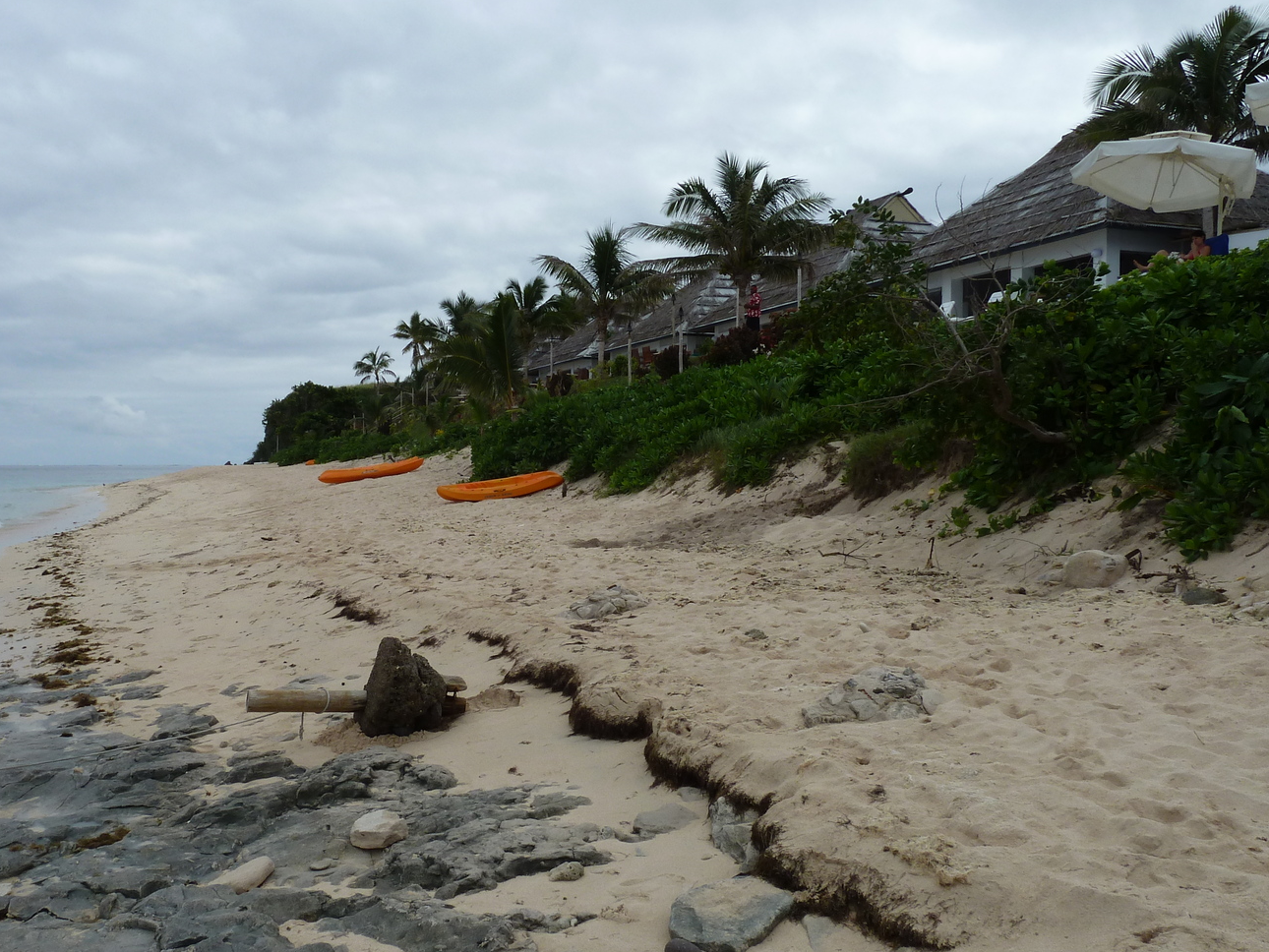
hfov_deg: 57.8
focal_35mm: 31
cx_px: 499
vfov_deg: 45.4
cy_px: 521
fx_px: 1137
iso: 80
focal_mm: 4.1
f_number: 5.6
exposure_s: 1/500
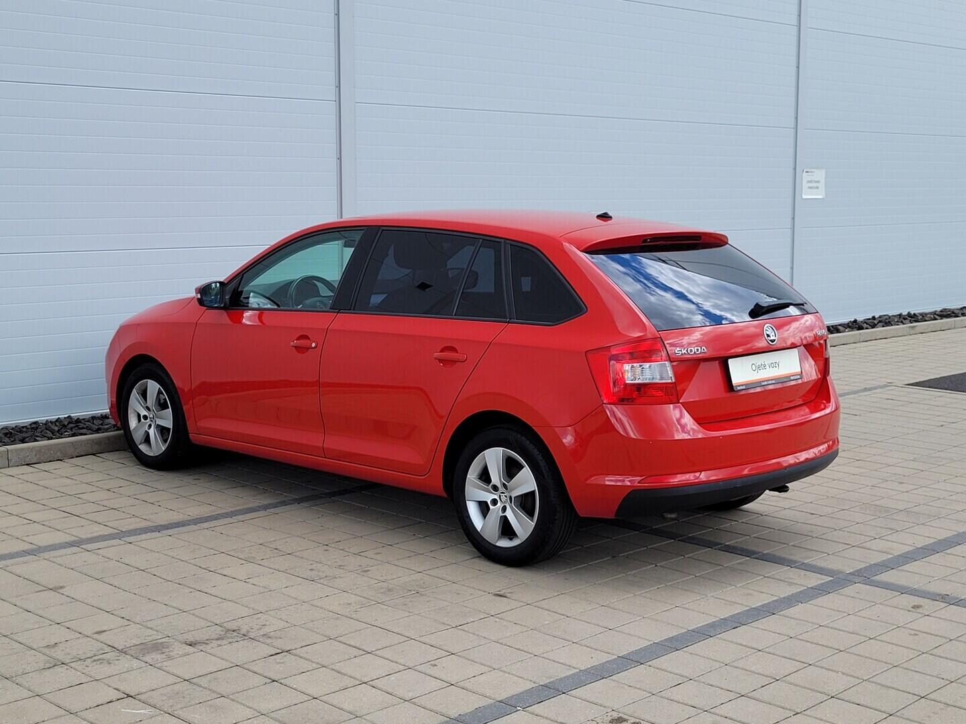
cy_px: 362
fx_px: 726
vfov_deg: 53.1
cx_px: 483
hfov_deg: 67.3
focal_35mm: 26
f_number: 1.8
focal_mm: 5.4
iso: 40
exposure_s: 1/942
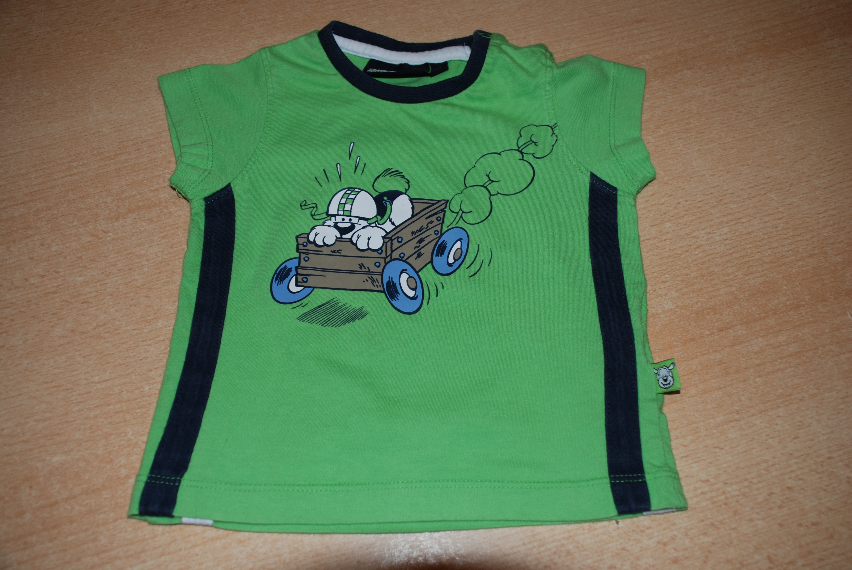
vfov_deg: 40.1
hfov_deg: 57.2
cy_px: 285
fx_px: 782
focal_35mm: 33
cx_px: 426
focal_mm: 22
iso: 200
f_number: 3.8
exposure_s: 1/60
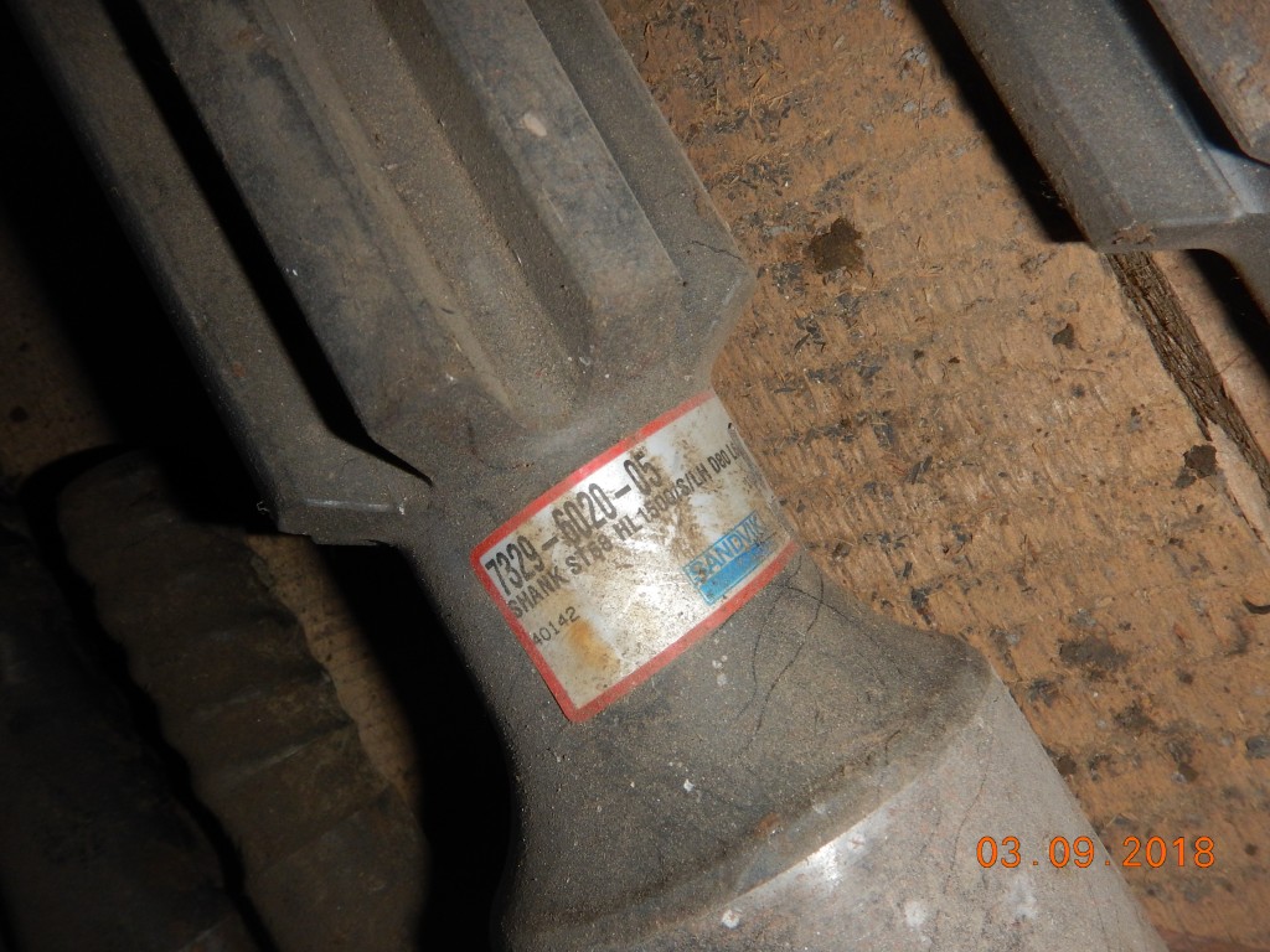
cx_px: 635
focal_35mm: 24
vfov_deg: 56.8
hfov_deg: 71.6
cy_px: 476
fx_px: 881
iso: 200
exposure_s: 1/30
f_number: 8.2
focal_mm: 4.3
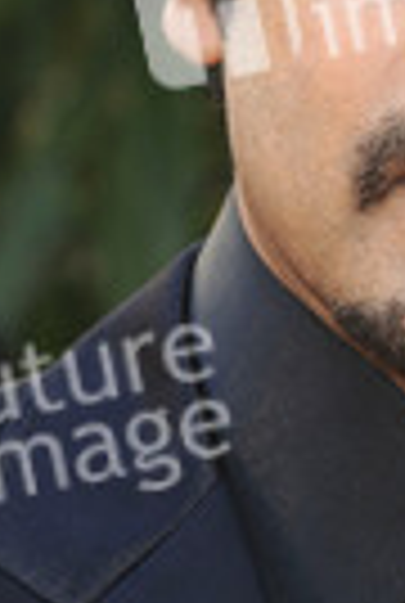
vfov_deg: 3.8
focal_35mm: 536
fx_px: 8998
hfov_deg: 2.6
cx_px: 493
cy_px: 207
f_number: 5.6
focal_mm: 120
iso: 400
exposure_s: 1/250
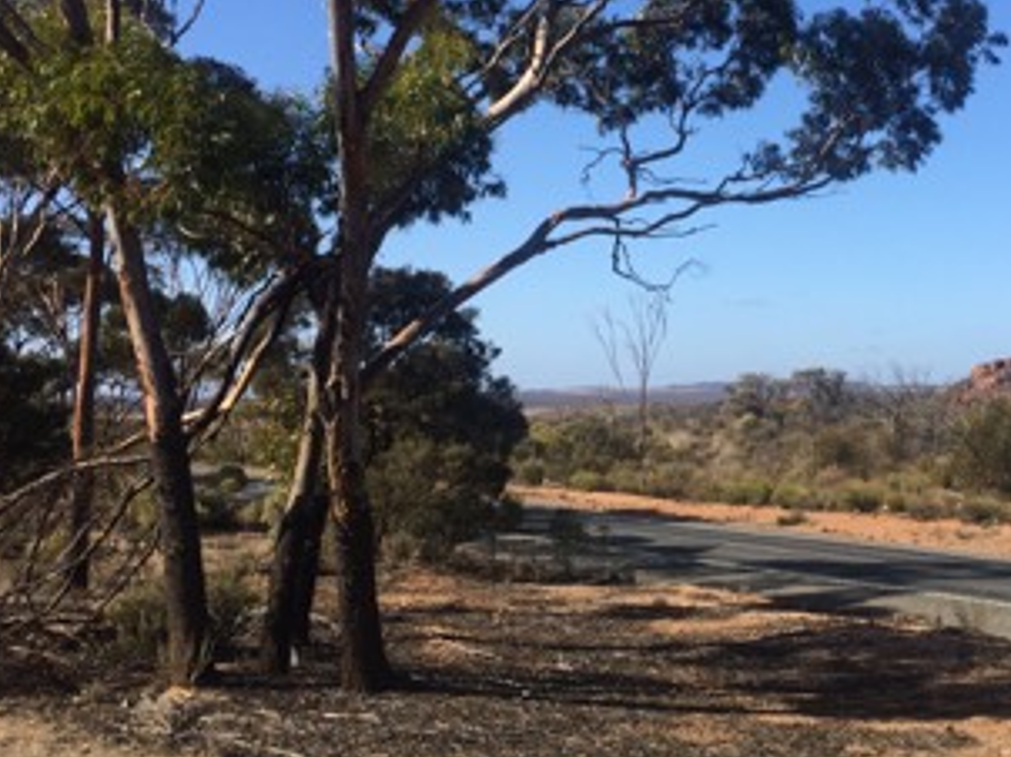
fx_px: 1459
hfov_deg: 37.9
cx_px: 663
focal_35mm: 50
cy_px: 221
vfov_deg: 28.8
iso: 32
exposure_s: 1/1786
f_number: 2.2
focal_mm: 4.15
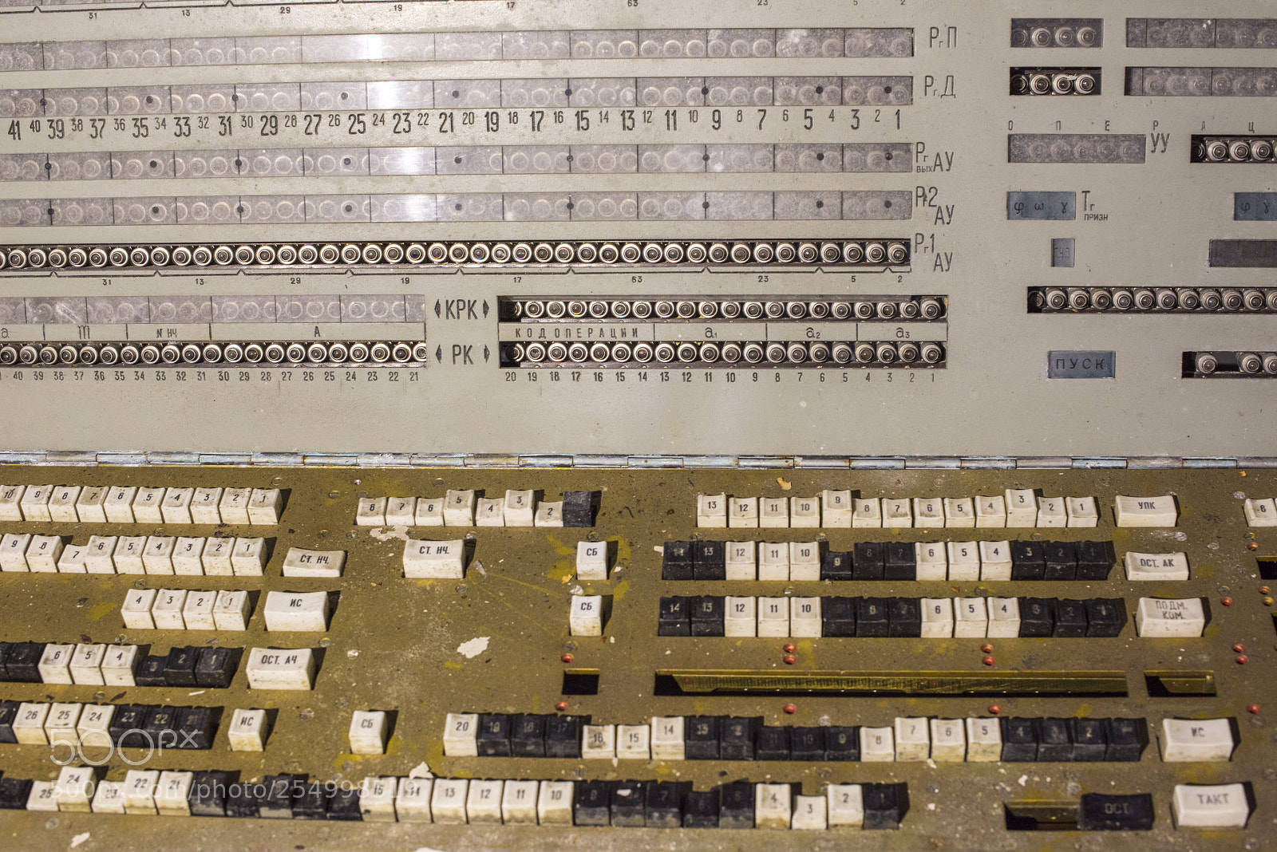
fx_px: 1774
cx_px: 638
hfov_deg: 39.6
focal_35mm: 50
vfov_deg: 27.0
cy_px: 426
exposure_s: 2
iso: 1250
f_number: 8
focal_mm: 50
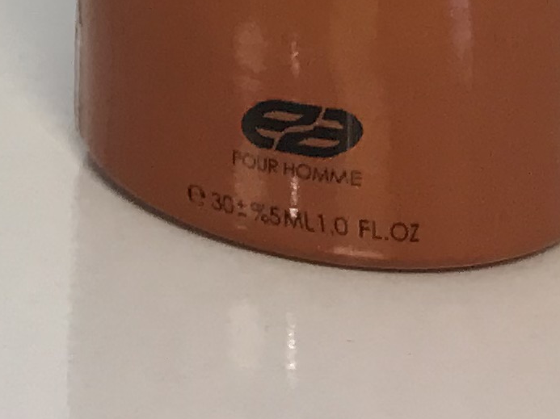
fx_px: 2636
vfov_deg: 8.0
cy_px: -748
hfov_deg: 10.5
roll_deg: -0.8
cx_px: -773
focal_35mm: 163
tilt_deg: -6.0
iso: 32
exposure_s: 1/100
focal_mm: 3.99
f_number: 1.8
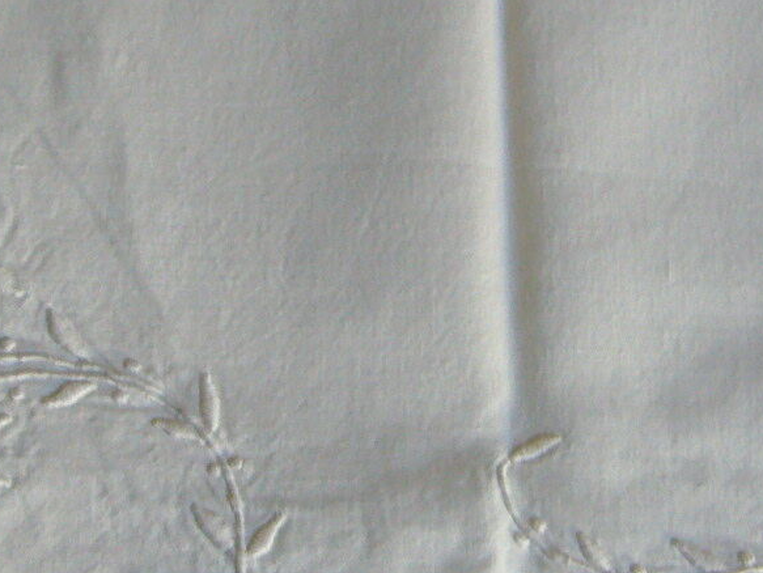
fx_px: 2117
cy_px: 260
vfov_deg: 15.4
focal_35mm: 96
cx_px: 569
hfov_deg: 20.3
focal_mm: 5.8
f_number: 2.8
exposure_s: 1/8
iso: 200
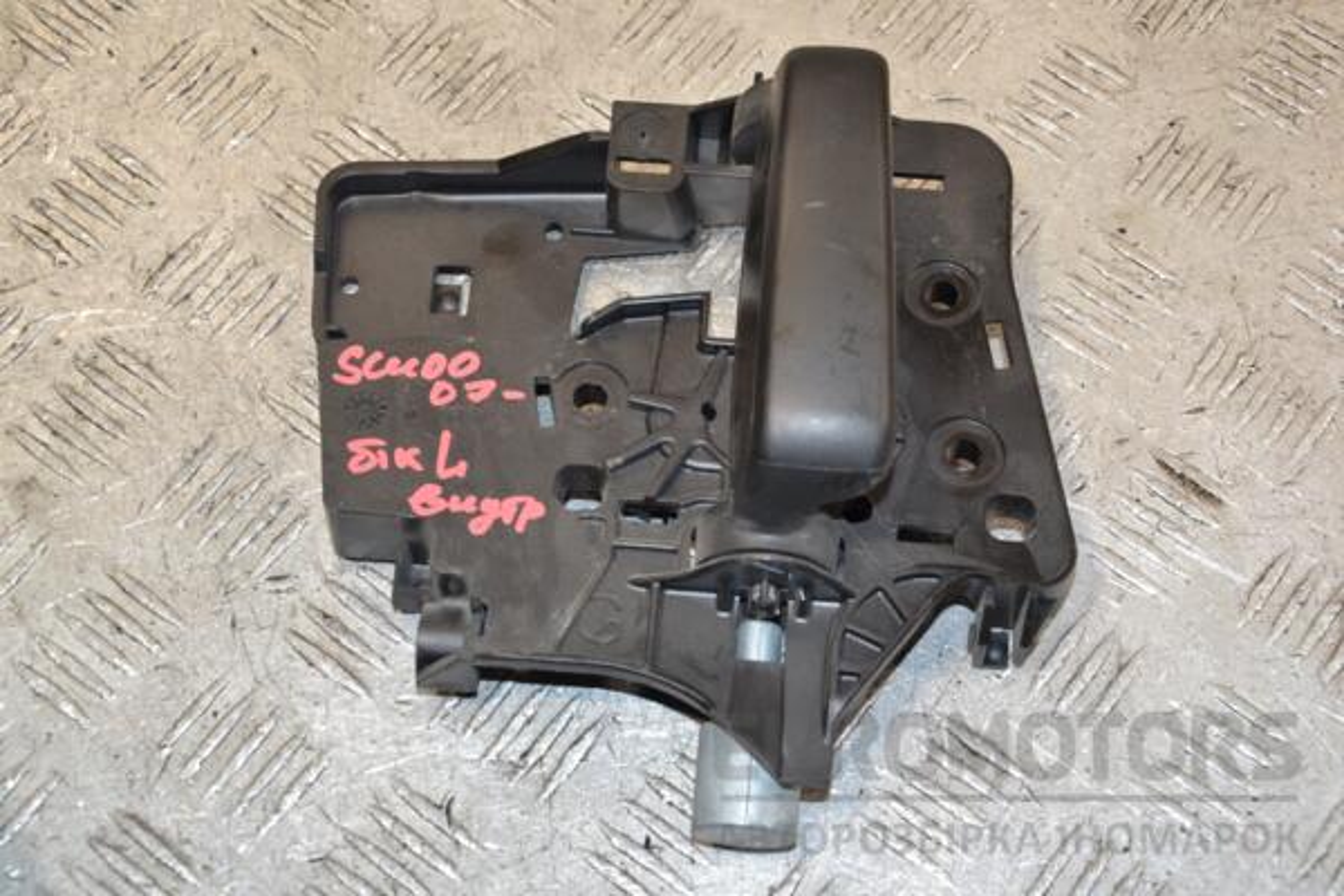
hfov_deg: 31.9
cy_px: 448
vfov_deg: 21.6
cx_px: 672
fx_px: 2352
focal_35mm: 63
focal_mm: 42
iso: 800
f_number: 6.3
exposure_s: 1/200
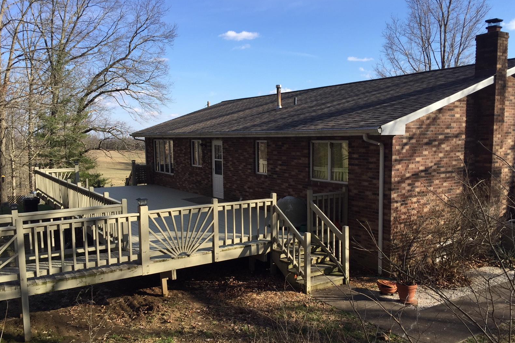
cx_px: 255
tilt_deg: -7.5
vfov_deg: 42.3
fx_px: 443
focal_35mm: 31
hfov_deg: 60.3
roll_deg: +0.7
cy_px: 189
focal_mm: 4.15
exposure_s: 1/1099
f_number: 2.2
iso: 32
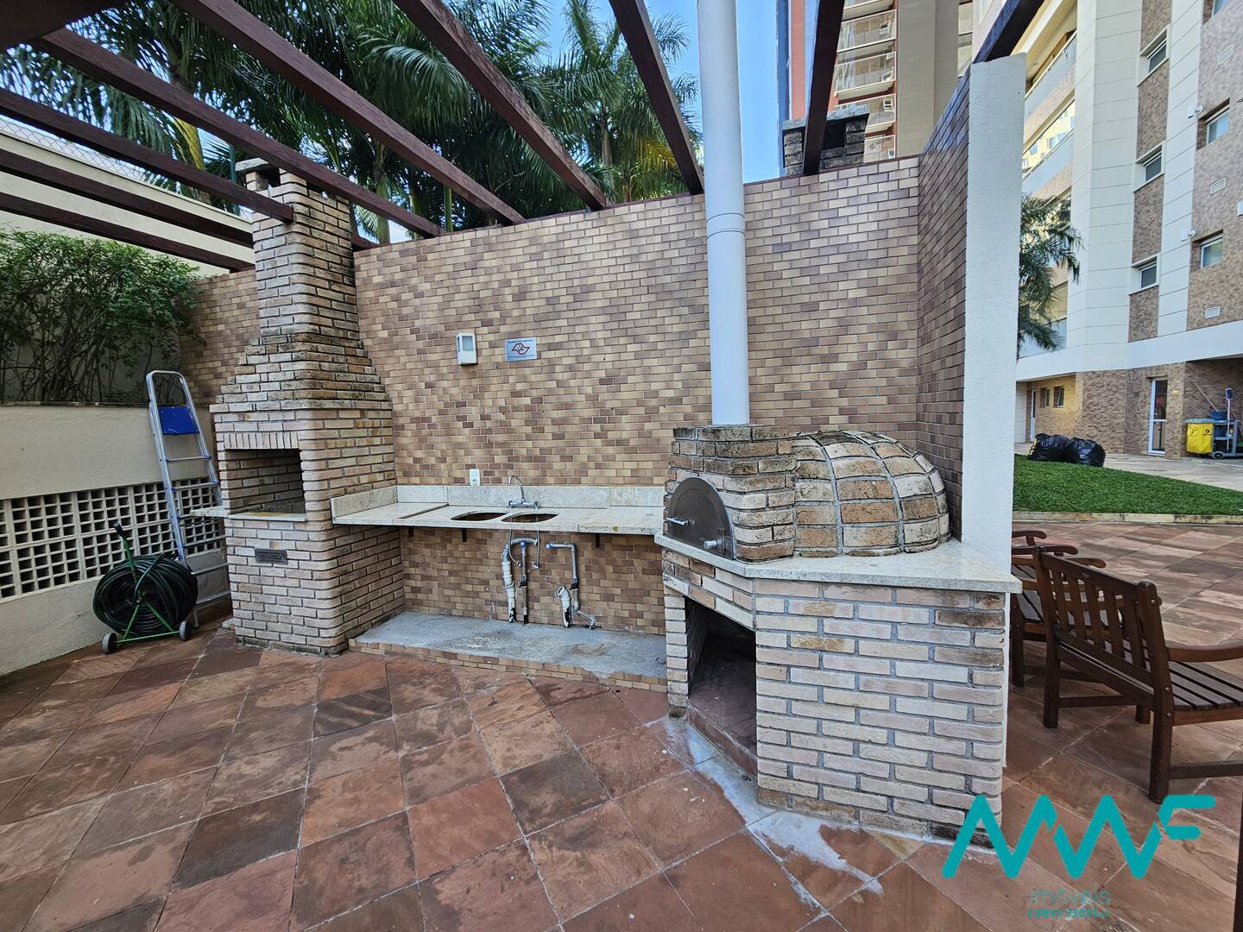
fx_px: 467
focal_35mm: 13
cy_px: 466
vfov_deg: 89.9
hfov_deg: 106.2
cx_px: 622
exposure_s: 1/120
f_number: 2.2
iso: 64
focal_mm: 2.2
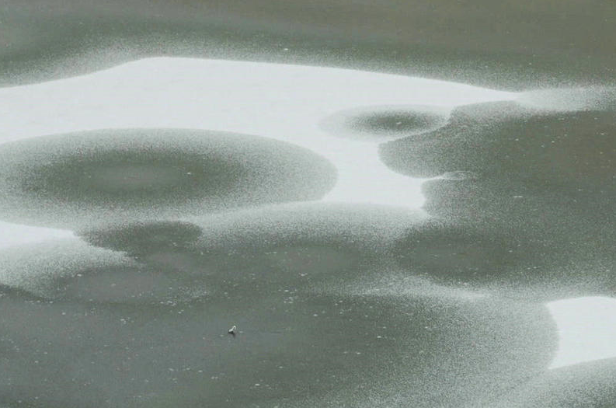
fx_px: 4559
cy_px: 228
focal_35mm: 267
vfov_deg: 5.1
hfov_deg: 7.7
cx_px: 538
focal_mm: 90
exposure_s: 1/25
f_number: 11
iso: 200
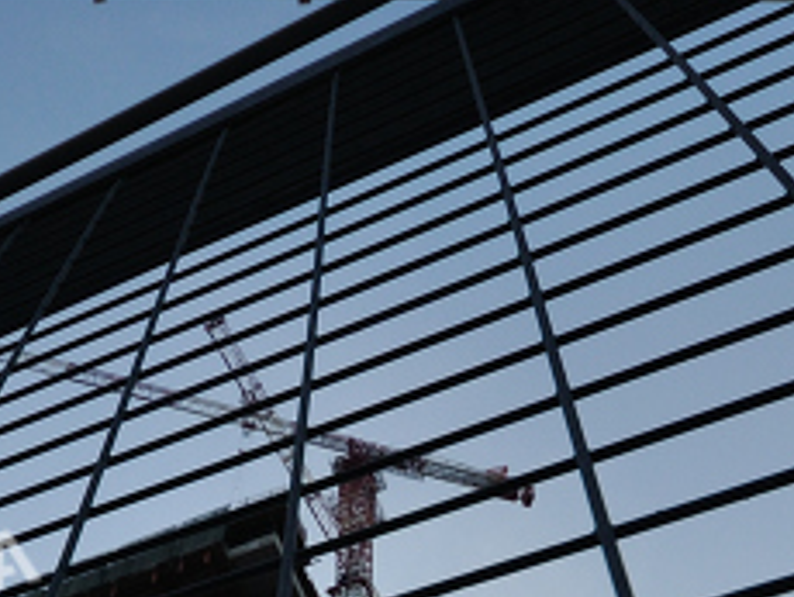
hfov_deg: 37.6
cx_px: 249
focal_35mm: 50
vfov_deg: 24.6
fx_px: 1148
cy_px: 814
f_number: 6.3
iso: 200
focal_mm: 8
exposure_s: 1/640
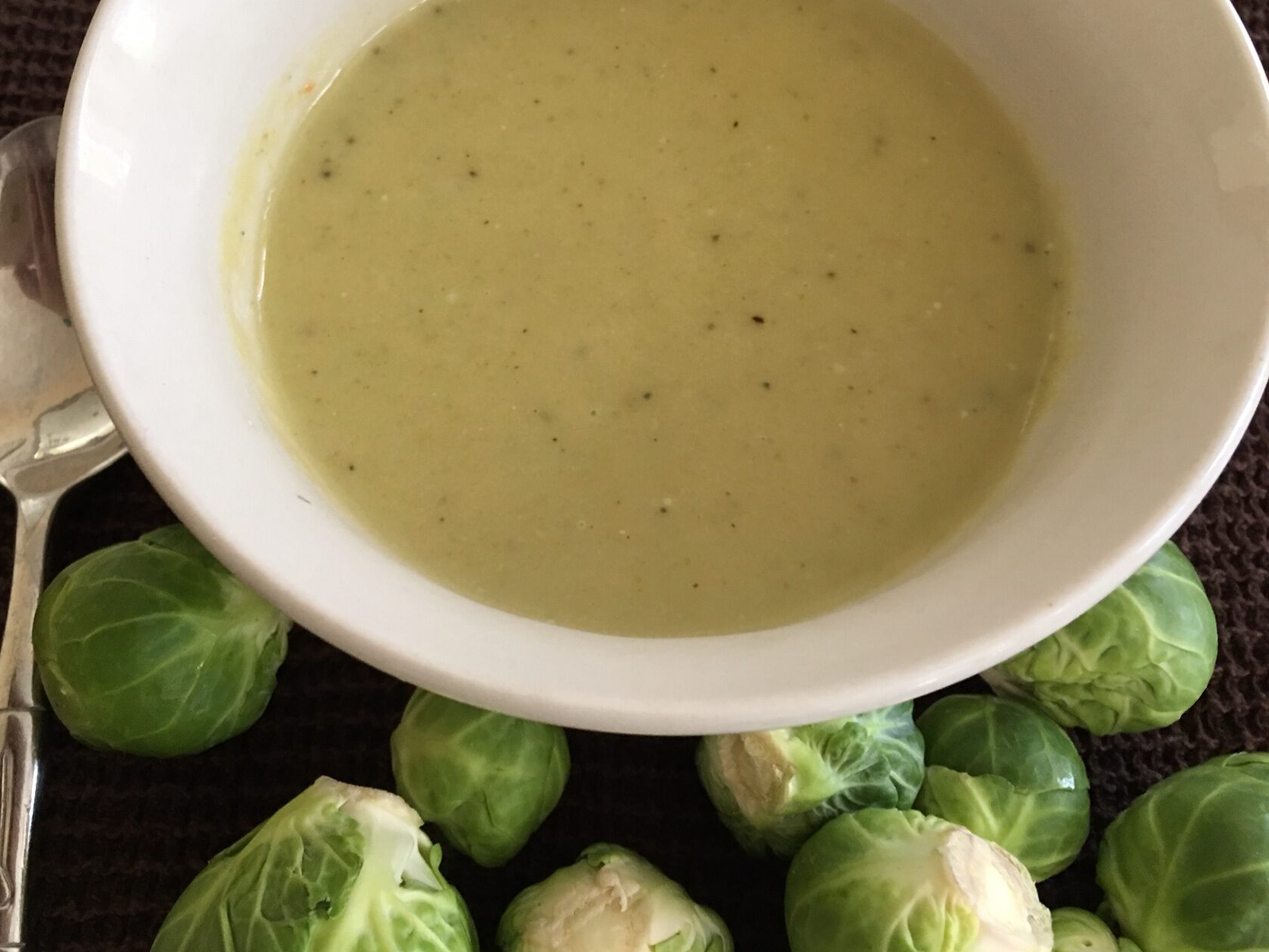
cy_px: 381
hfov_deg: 52.4
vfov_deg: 40.5
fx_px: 1283
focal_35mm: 35
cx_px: 546
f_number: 2.2
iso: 64
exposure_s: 1/15
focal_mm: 4.15
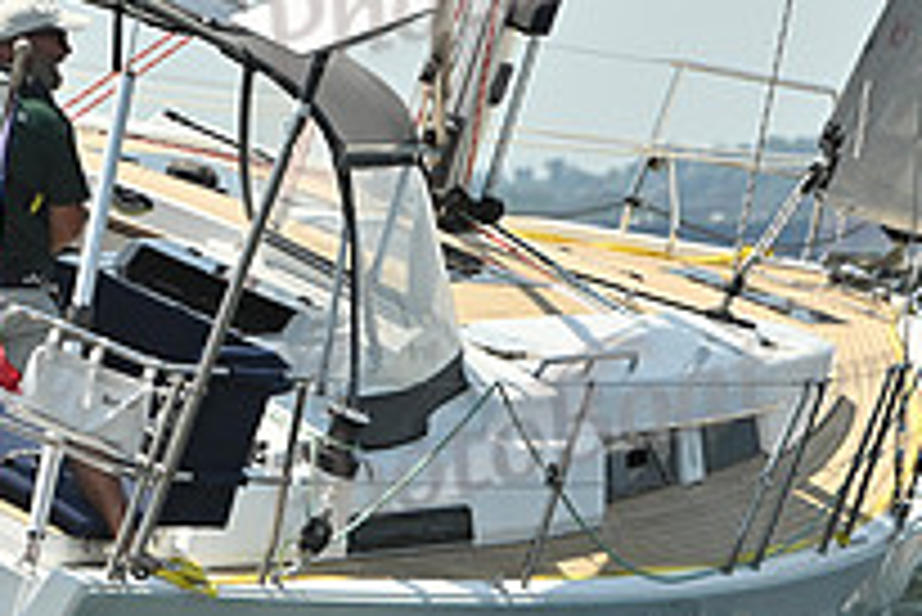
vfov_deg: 2.6
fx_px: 13762
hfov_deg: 3.8
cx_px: 31
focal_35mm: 537
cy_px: 259
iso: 320
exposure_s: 1/1250
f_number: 10
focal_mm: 190
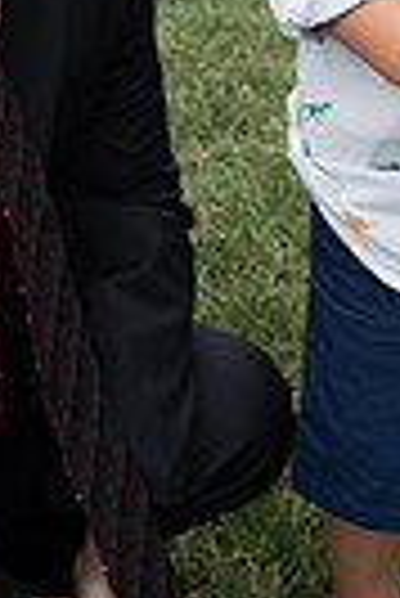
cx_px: 364
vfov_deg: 20.8
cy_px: -207
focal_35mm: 88
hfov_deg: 15.4
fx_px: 1463
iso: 160
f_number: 4
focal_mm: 26
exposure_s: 1/160
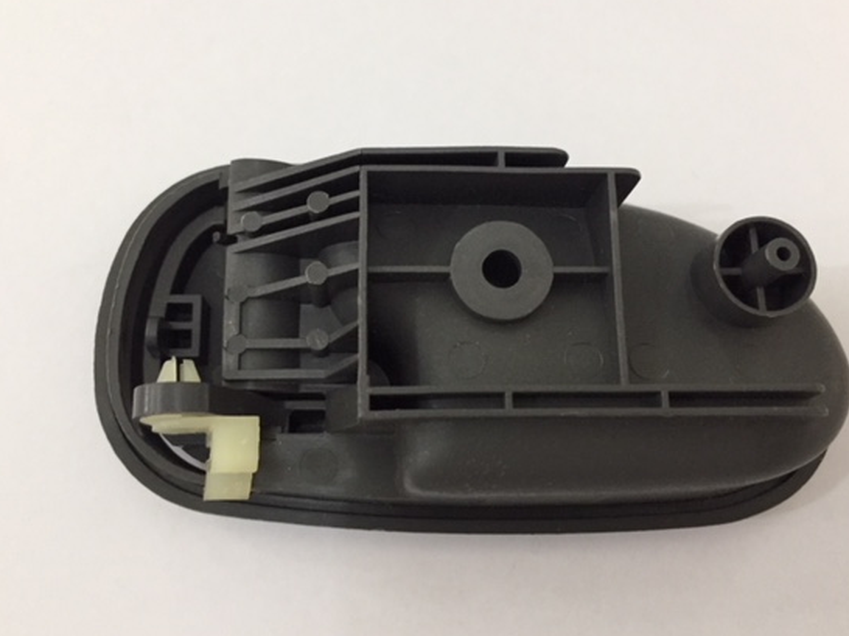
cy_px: 302
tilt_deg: -80.3
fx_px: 834
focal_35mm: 34
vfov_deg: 41.8
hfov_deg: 54.0
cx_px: 418
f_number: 2.2
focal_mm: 4.15
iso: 200
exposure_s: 1/30
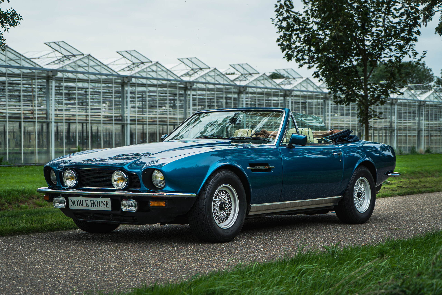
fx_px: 860
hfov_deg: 28.8
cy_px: 148
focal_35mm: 70
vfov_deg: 19.5
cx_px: 221
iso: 100
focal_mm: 70
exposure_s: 1/250
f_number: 4
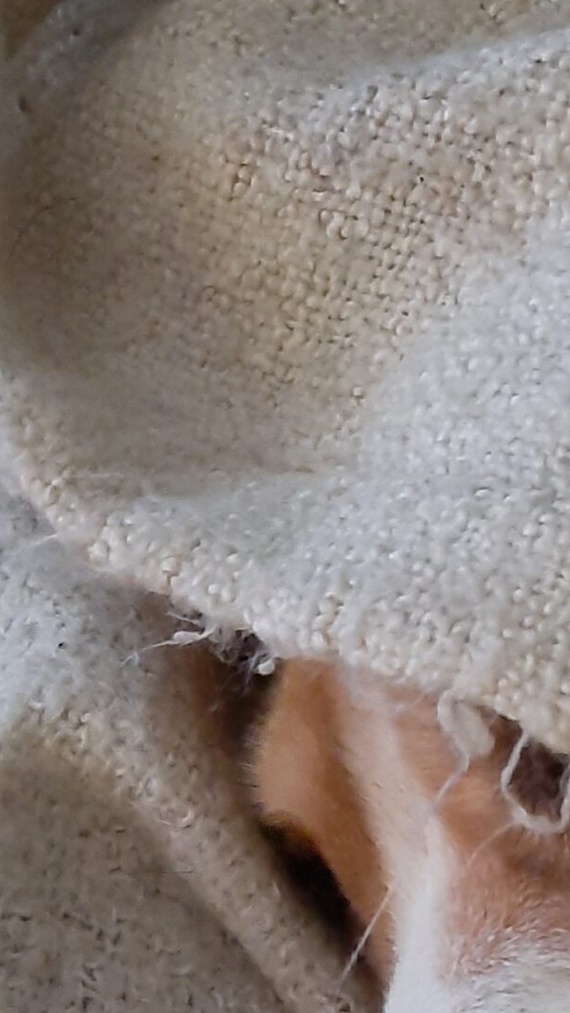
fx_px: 1799
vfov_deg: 28.7
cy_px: 1097
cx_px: 535
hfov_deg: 17.7
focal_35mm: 67
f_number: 1.7
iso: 1000
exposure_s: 1/17
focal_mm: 3.93
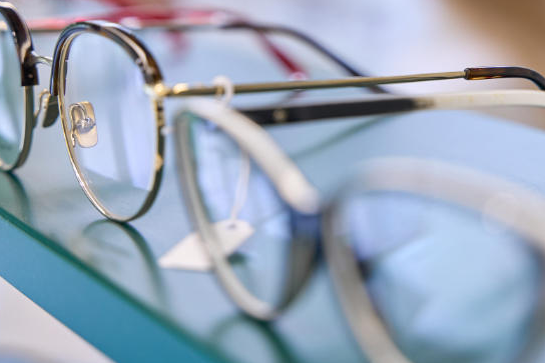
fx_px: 1665
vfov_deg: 12.3
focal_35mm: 110
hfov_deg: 18.5
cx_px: 370
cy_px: -18
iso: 640
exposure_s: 1/250
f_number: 2.8
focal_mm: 49.9
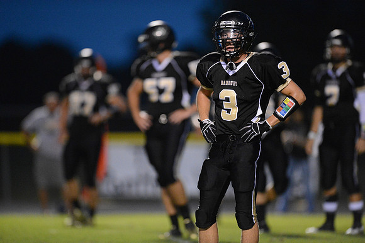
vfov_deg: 3.4
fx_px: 4053
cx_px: 182
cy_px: 122
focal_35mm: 400
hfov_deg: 5.2
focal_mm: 400
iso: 12800
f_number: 2.8
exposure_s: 1/800
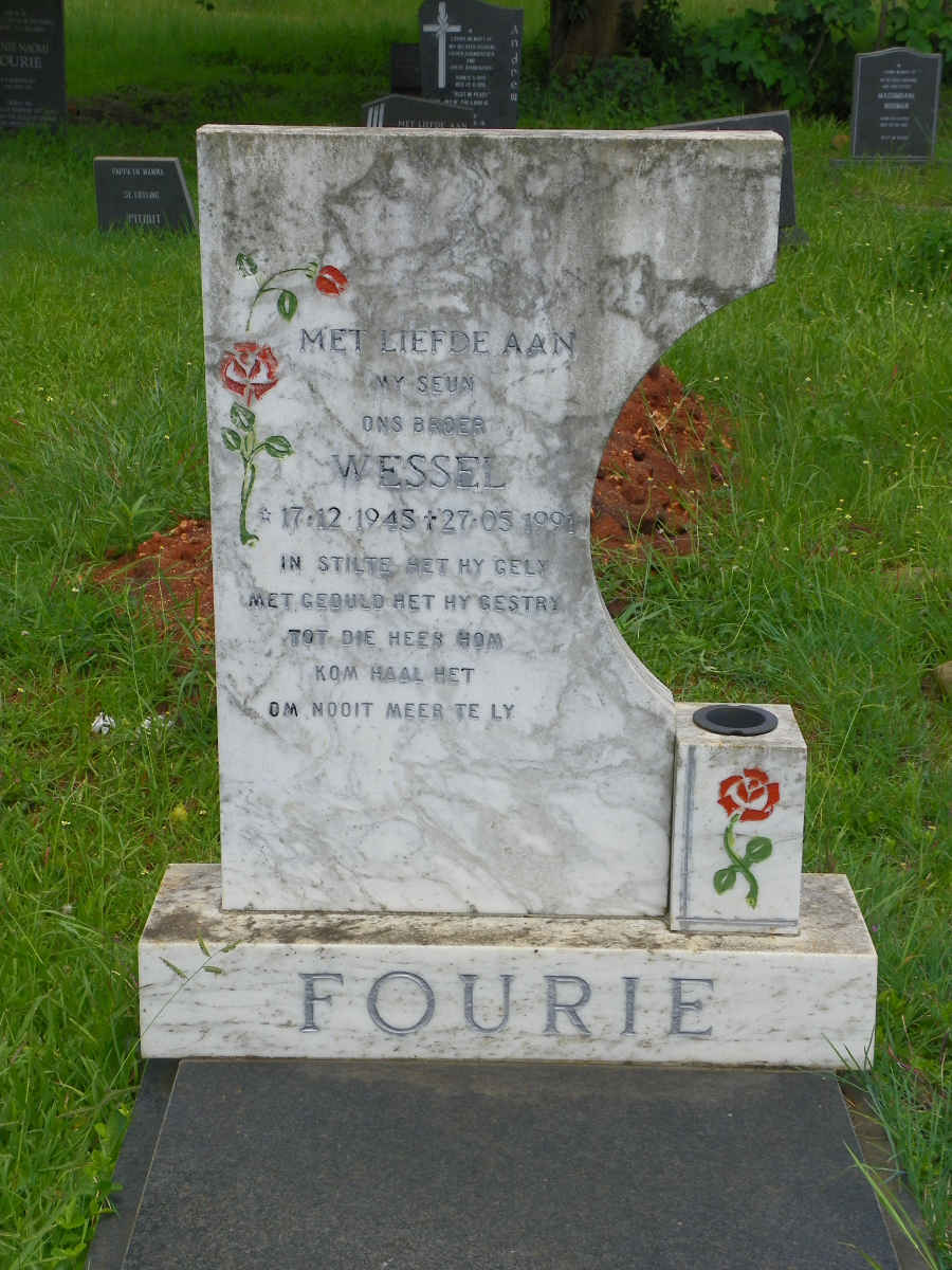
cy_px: 635
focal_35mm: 60
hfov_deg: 24.4
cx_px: 476
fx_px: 2200
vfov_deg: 32.2
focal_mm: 10.7
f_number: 5
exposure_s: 1/250
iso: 64
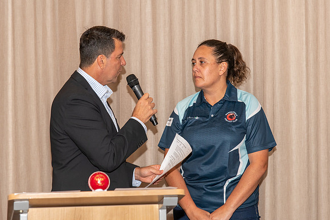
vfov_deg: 14.2
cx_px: 161
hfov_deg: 21.1
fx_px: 884
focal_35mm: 96
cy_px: 105
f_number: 5.6
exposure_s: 1/60
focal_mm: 92
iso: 800
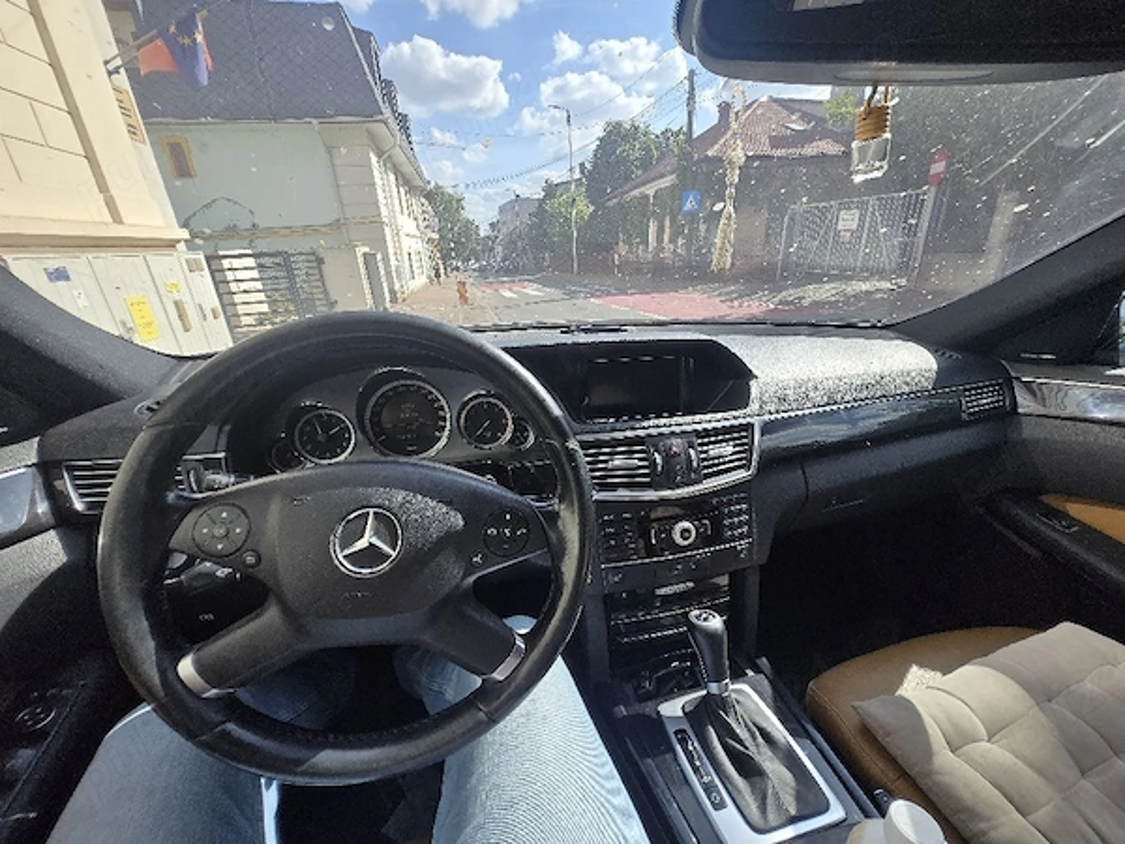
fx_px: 422
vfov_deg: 89.9
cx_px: 562
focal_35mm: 13
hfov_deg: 106.2
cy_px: 422
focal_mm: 1.7
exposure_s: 1/667
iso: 25
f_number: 2.2
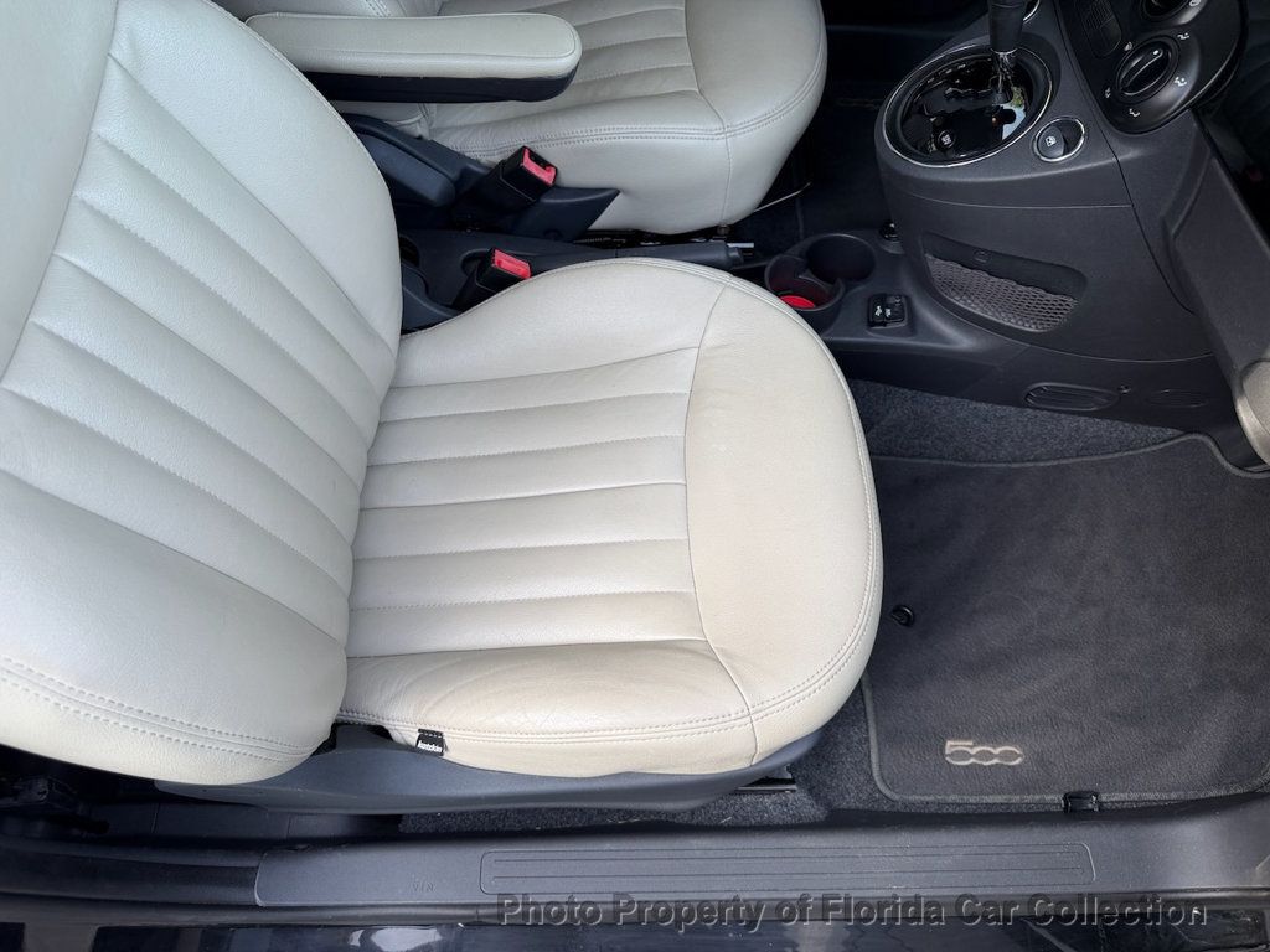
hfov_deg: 71.6
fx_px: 881
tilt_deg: -62.0
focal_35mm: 24
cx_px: 635
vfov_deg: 56.8
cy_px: 476
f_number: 1.78
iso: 50
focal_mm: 6.76
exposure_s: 1/121
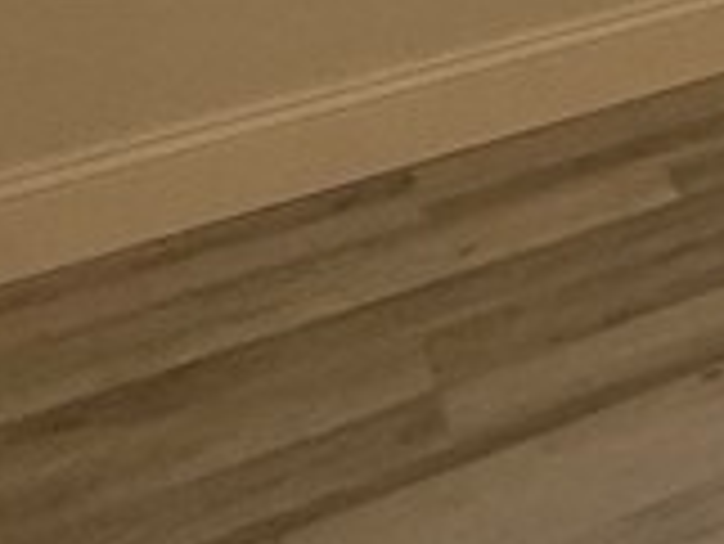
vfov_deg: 12.1
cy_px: -886
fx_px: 1863
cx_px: 1641
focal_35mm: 89
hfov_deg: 15.2
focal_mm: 2.22
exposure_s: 1/120
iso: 320
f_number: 2.2
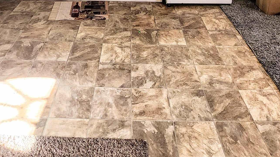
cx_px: 143
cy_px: -70
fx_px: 252
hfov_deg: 58.0
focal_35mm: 34
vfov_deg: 26.5
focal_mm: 1.74
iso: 250
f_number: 2.2
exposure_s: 1/60
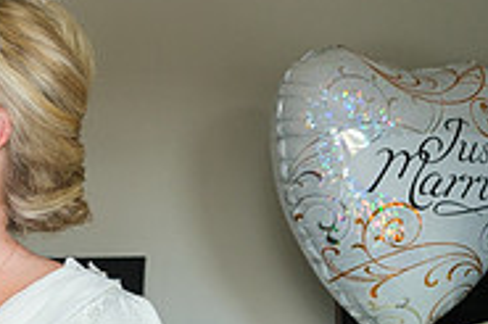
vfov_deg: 8.3
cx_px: -274
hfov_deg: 12.0
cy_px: 384
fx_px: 2208
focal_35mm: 163
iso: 500
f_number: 2.8
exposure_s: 1/160
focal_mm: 33.2
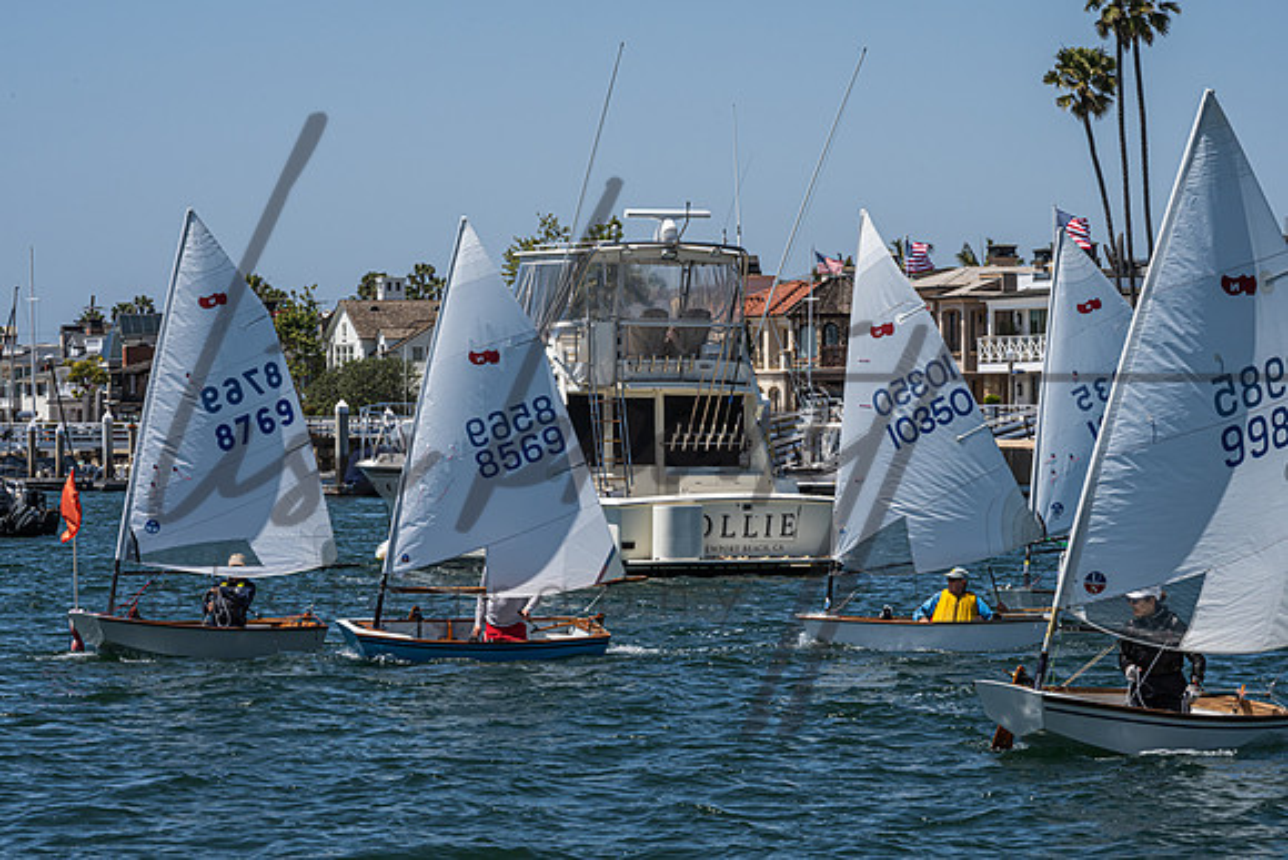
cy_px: 462
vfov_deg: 9.3
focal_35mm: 147
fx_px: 5260
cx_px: 560
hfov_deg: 14.0
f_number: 18
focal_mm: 130
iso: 250
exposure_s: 1/320
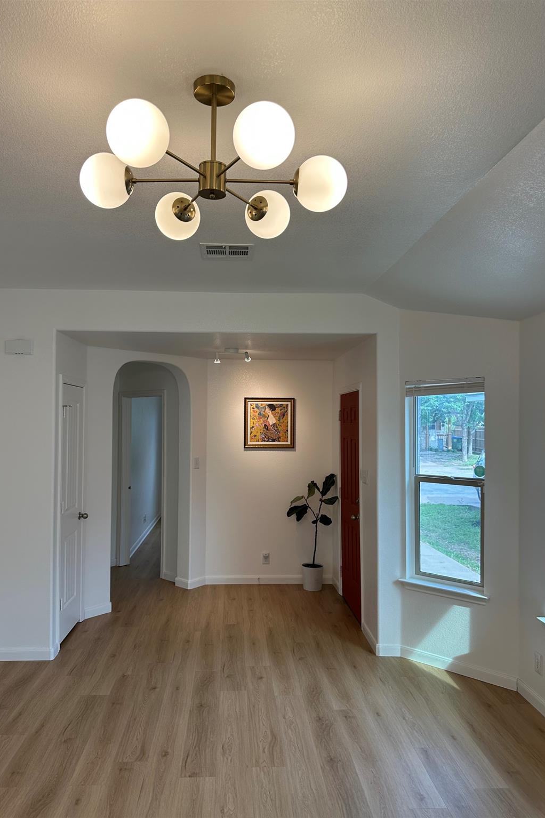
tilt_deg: +1.8
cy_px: 409
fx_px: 568
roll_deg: -0.9
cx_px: 251
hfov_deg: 51.2
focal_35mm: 25
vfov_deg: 71.5
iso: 80
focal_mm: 6.86
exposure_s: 1/165
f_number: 1.78
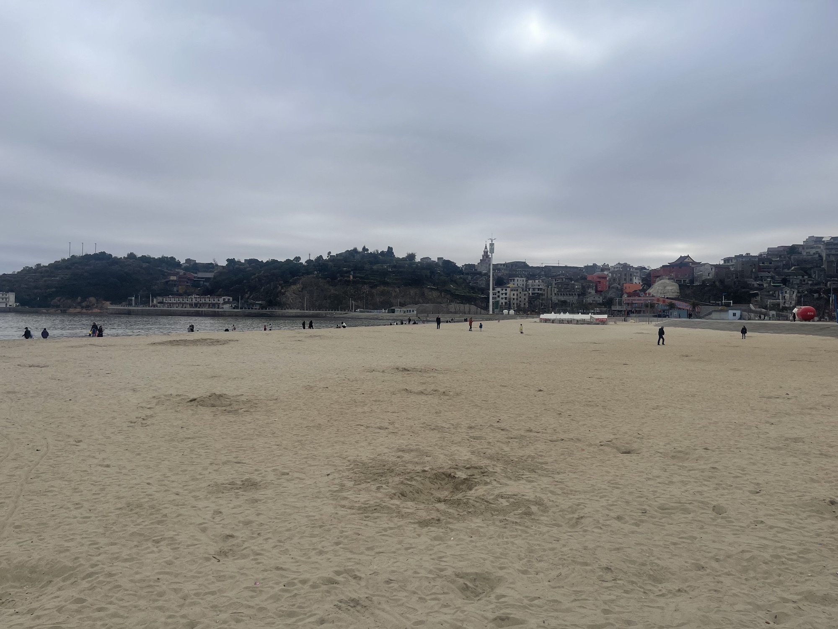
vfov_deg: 53.1
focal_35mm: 26
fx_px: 629
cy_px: 314
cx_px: 419
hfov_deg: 67.3
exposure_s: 1/4202
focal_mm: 5.1
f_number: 1.6
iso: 32
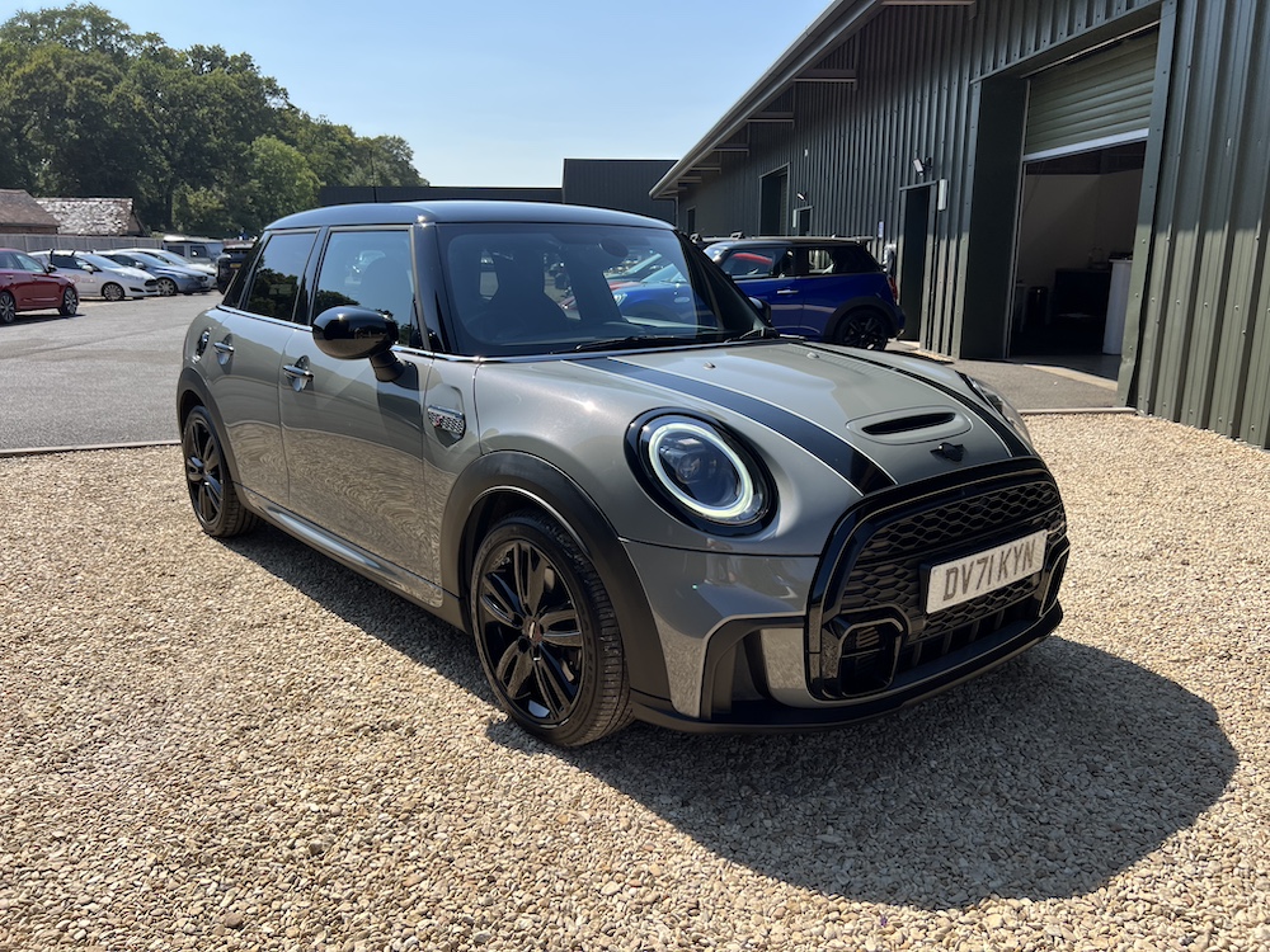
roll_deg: +0.5
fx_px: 954
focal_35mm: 26
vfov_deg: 53.1
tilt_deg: -13.1
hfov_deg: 67.3
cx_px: 635
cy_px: 476
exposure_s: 1/2632
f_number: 1.5
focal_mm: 5.7
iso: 50
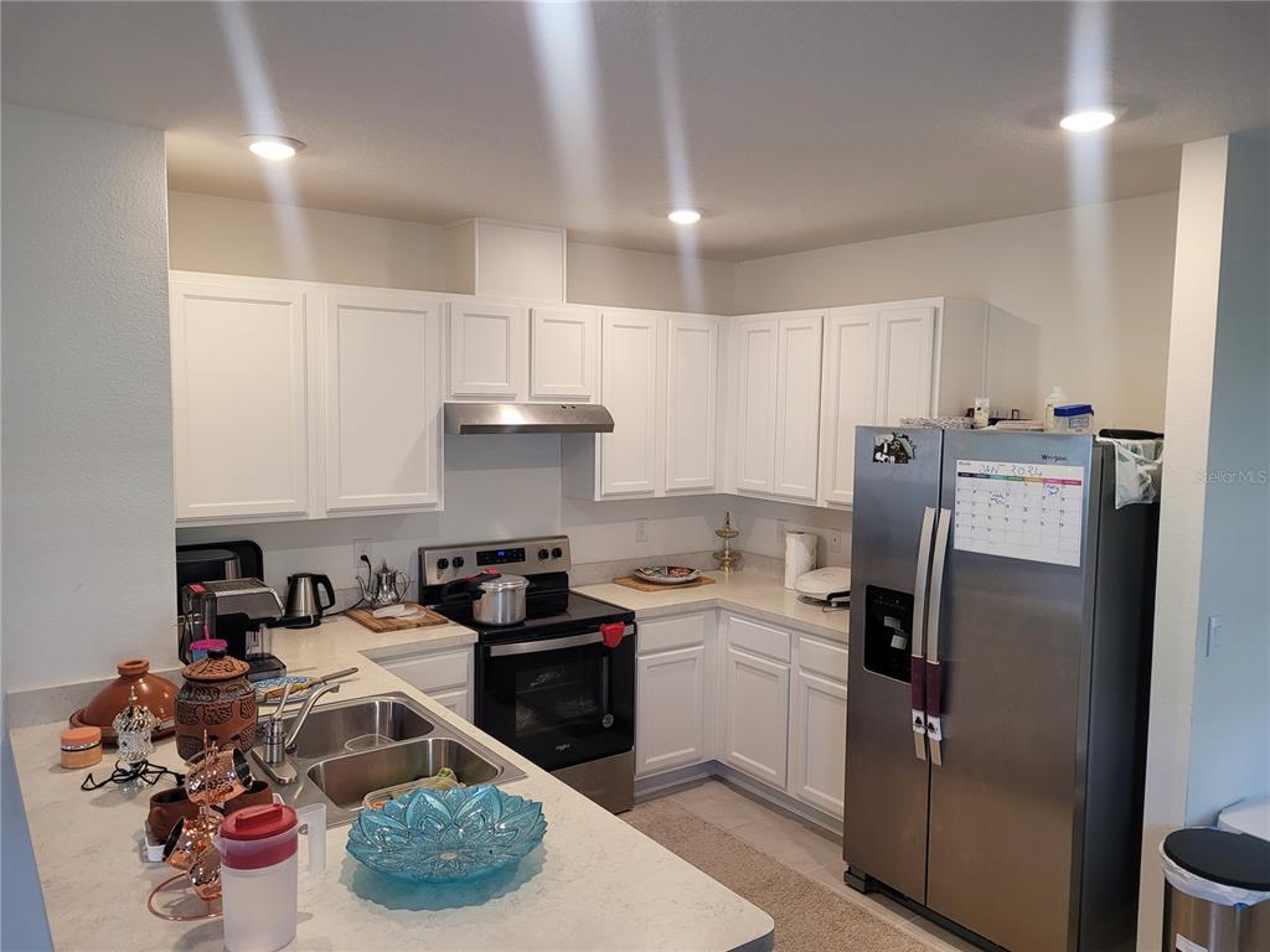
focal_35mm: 26
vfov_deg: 53.1
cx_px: 635
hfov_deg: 67.3
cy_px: 476
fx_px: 954
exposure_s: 1/120
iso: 250
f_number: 1.8
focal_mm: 5.4
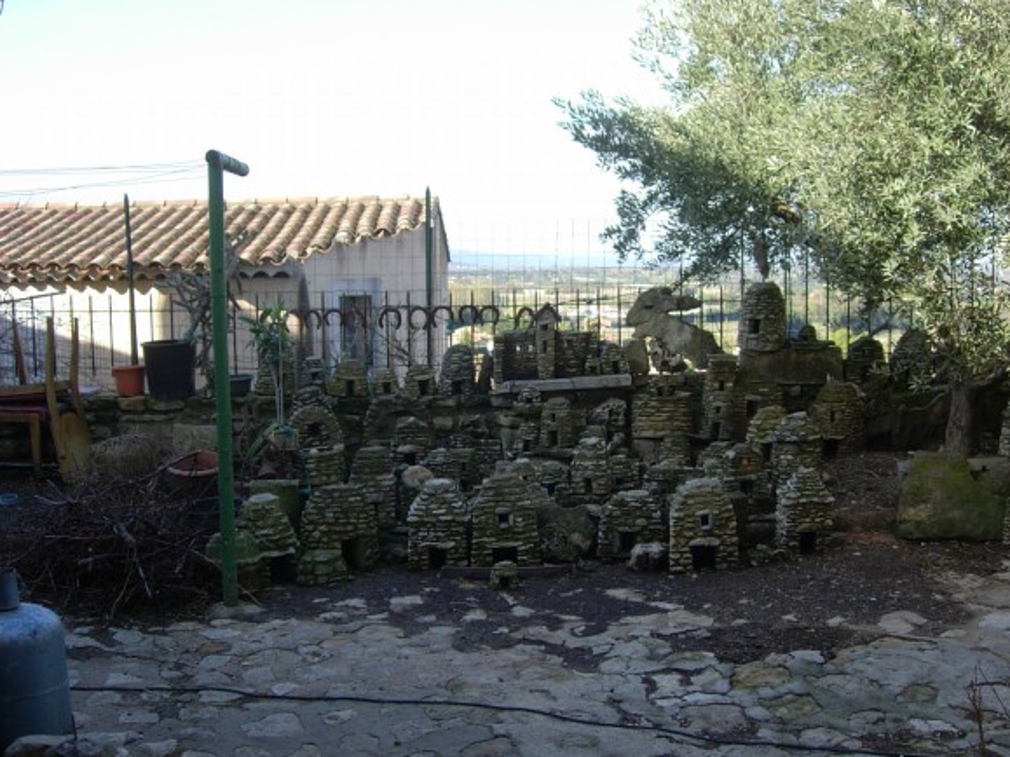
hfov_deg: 44.8
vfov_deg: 34.3
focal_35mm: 42
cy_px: 399
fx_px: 1225
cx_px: 548
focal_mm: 7.8
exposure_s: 1/395
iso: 64
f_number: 2.8
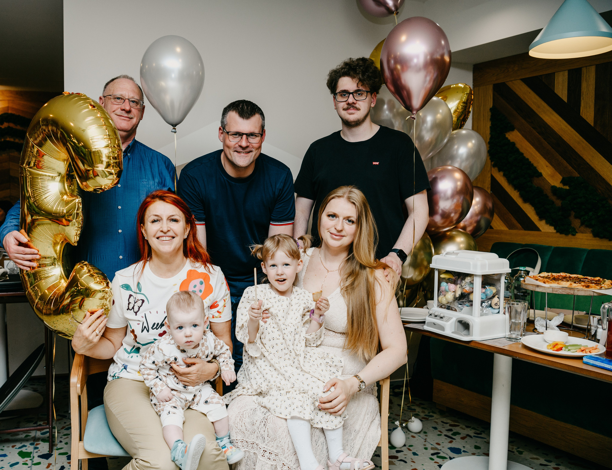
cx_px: 235
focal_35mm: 32
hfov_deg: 56.2
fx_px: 566
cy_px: 243
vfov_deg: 45.0
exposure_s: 1/160
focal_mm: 27
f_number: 3.5
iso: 125
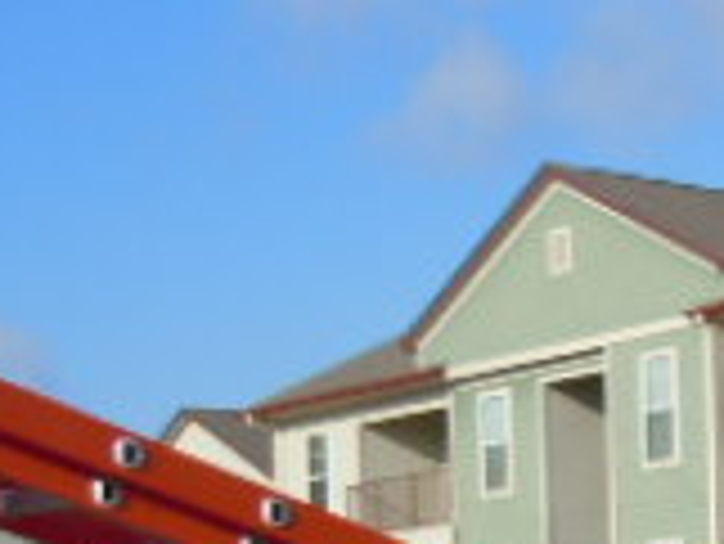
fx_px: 2491
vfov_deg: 12.0
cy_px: 755
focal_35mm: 119
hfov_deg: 15.9
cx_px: 886
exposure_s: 1/250
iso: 100
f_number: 7
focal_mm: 5.4
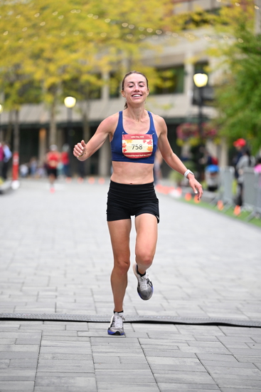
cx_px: 130
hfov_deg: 10.6
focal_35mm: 130
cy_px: 196
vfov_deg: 15.8
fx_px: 1413
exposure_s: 1/1000
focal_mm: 130
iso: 1600
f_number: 2.8
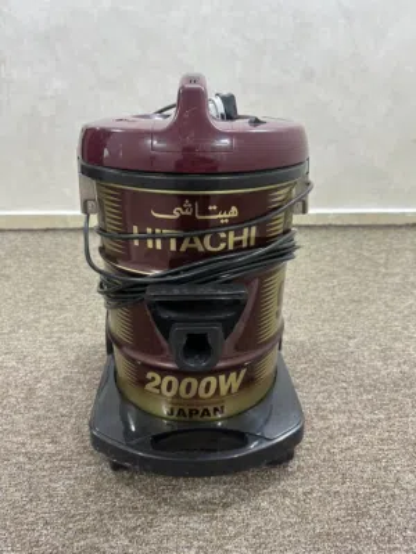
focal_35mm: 24
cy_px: 277
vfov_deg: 71.6
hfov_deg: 56.8
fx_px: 385
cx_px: 208
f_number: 1.78
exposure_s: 1/50
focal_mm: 6.86
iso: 160
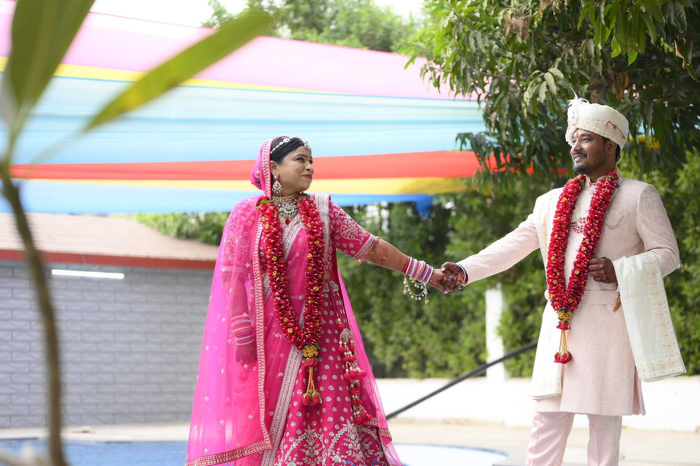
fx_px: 1302
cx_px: 412
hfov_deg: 30.0
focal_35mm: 67
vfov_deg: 20.3
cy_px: 261
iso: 160
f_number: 1.8
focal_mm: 50
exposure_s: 1/500
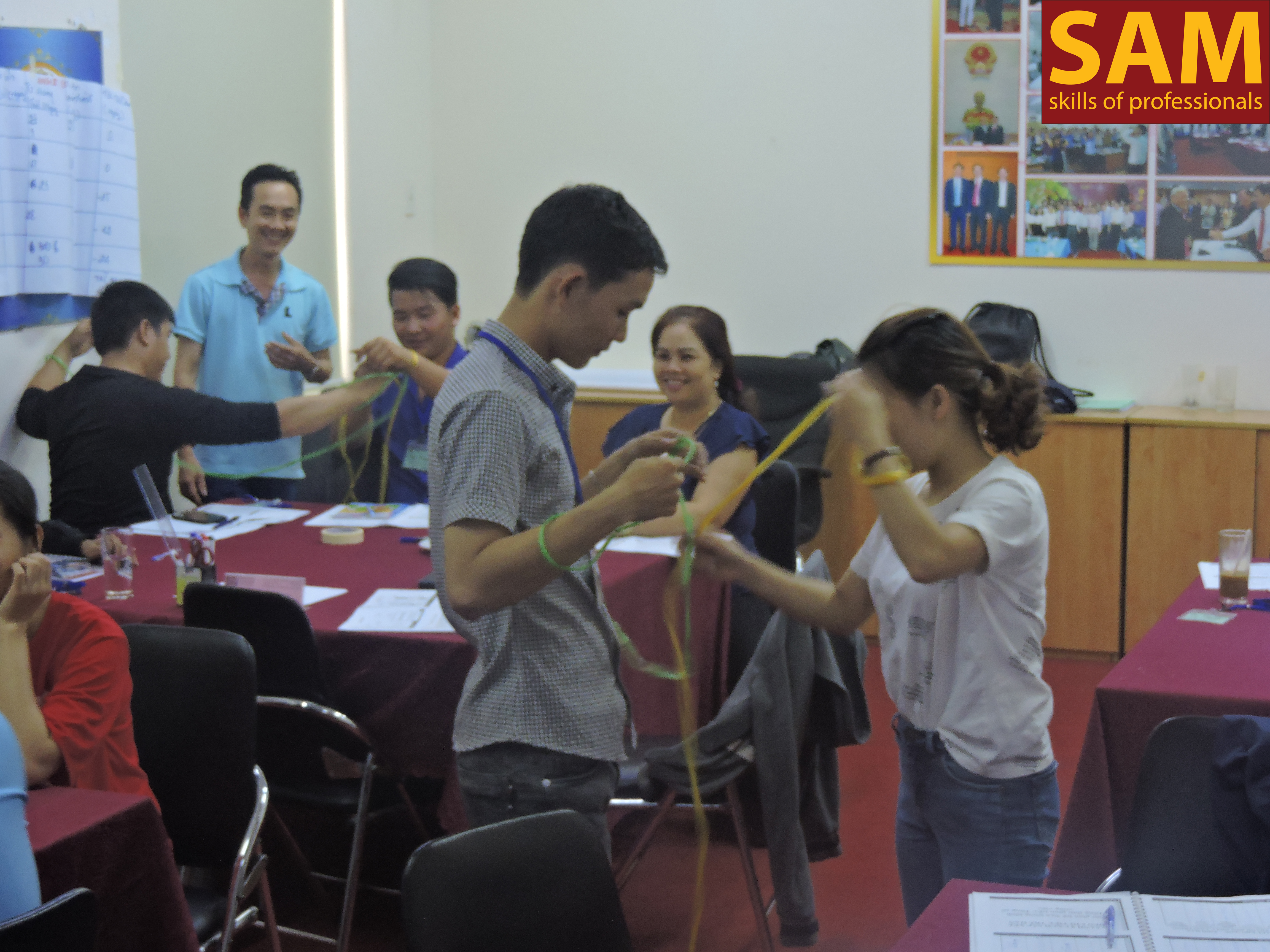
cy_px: 476
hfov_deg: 27.8
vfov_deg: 21.0
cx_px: 635
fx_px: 2568
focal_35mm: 70
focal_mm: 12.5
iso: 400
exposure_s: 1/20
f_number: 3.9
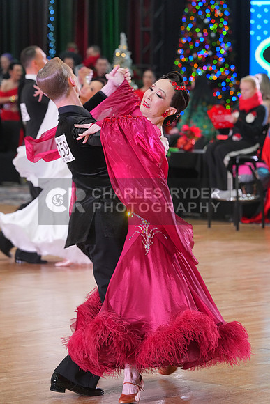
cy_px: 202
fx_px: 1877
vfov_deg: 12.3
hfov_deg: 8.2
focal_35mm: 167
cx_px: 135
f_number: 5.6
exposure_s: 1/200
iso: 3200
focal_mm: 167
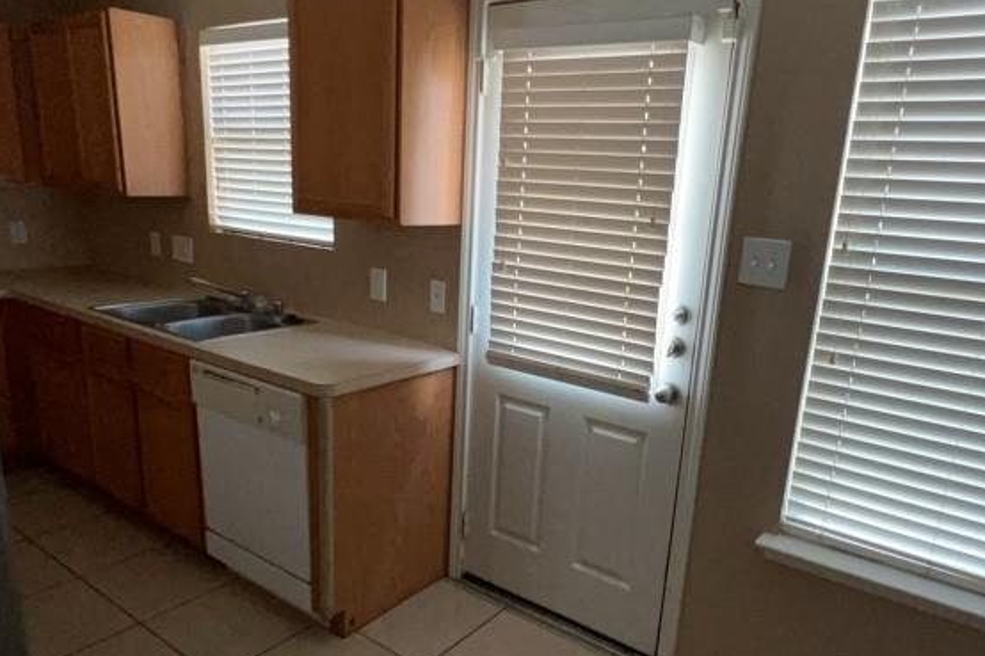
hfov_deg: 71.5
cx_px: 509
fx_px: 684
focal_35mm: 25
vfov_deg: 51.0
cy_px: 380
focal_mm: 1.57
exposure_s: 1/60
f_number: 1.8
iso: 400
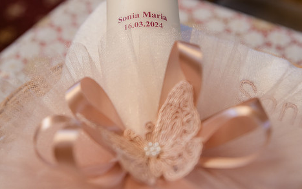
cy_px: 49
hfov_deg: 32.5
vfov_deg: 20.5
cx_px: 145
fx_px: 519
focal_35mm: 63
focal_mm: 40
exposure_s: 1/125
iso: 640
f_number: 3.5
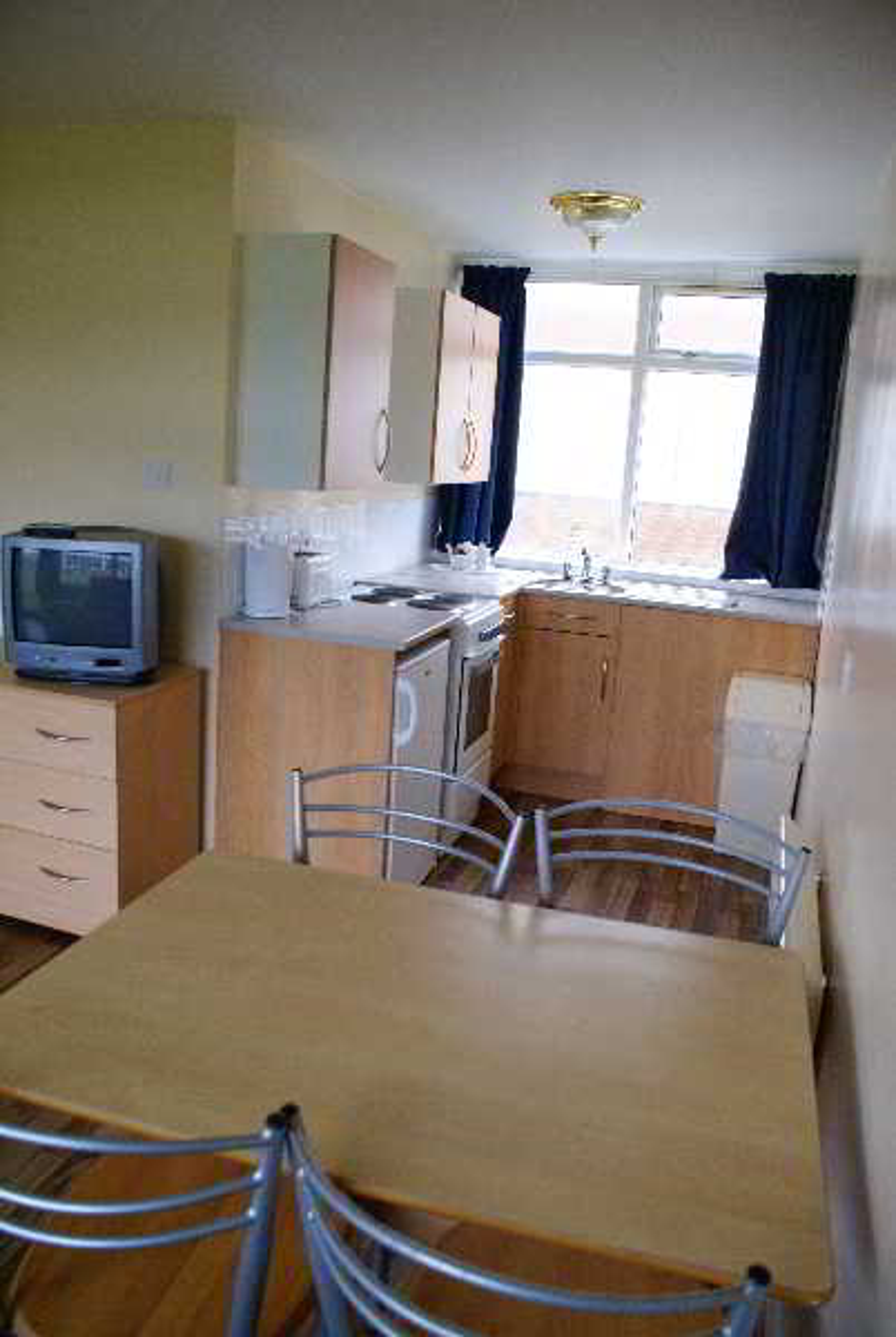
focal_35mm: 27
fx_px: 1004
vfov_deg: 67.3
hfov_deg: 48.1
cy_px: 668
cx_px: 448
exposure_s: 1/60
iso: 800
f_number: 3.5
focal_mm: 18
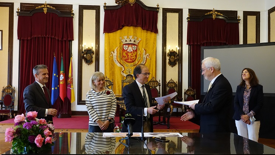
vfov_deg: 31.2
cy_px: 87
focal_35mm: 38
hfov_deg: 52.8
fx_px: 277
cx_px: 138
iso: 1250
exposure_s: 1/250
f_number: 3.2
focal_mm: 13.31
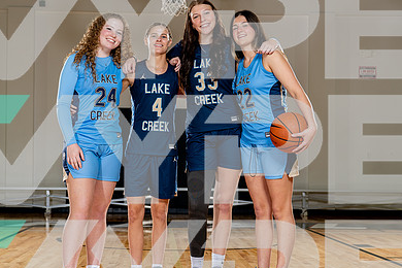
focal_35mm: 67
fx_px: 748
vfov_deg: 20.3
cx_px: 185
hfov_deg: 30.1
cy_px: 150
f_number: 4
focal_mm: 45
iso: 100
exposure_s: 1/60
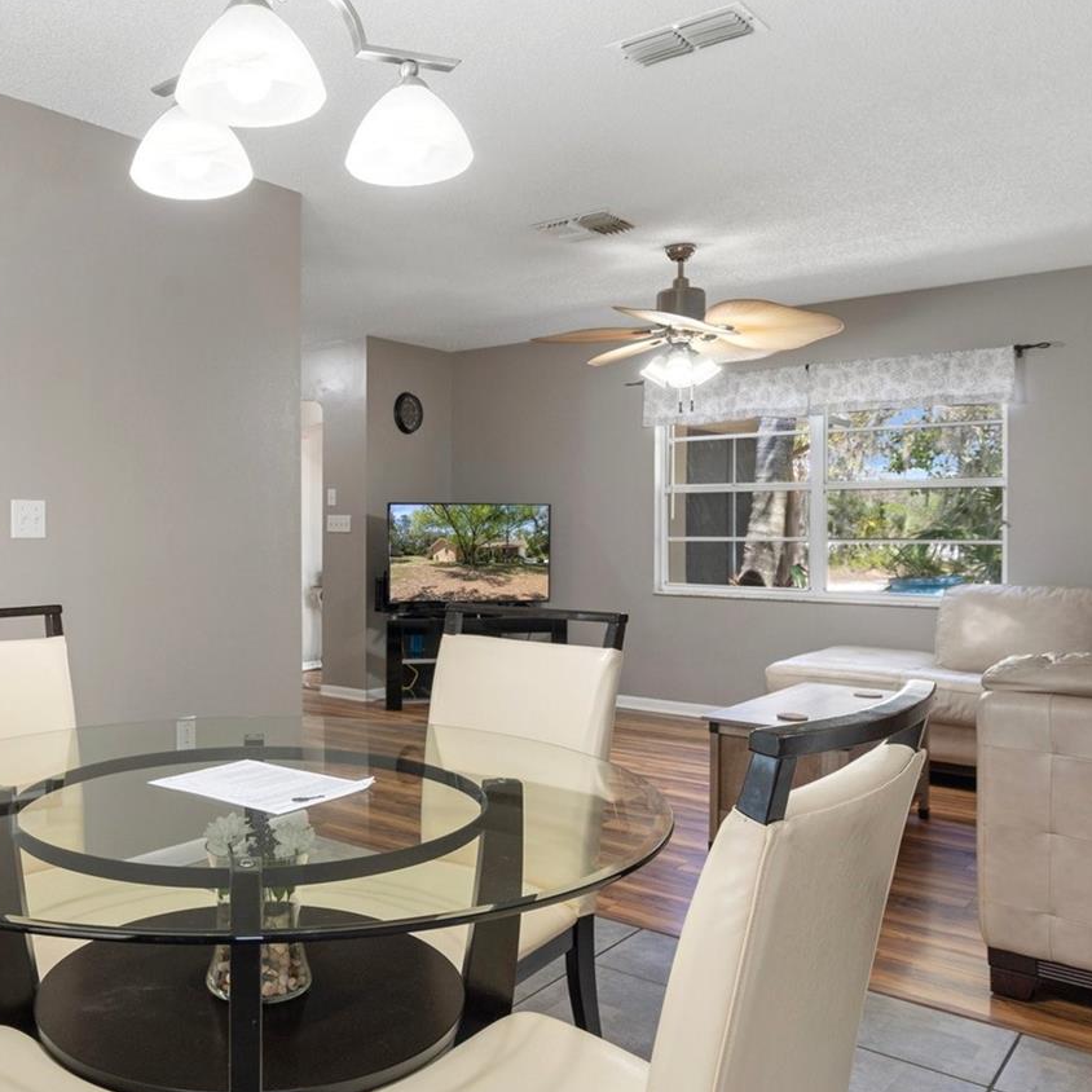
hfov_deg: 53.8
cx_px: 311
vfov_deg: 55.6
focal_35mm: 29
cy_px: 551
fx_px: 1035
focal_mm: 18
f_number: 8
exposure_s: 1.3
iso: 400
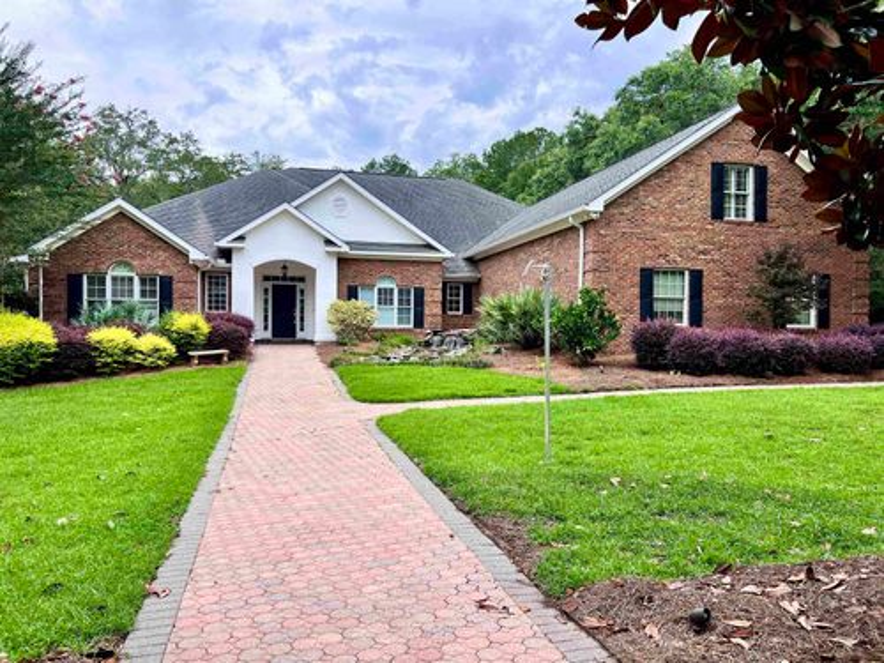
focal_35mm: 26
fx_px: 664
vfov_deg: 53.1
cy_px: 332
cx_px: 442
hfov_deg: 67.3
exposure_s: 1/1488
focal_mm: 5.7
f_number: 1.5
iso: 50
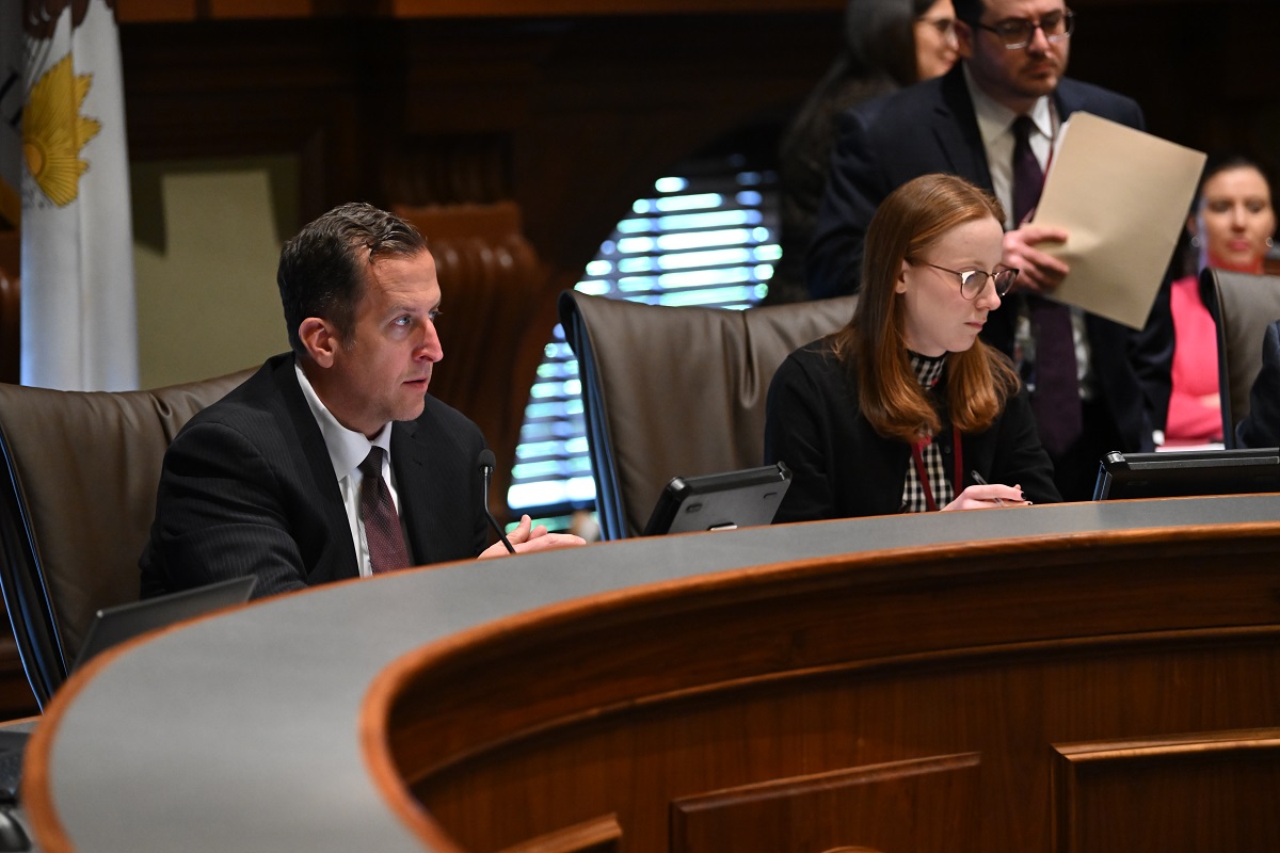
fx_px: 4800
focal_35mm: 135
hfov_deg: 15.2
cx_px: 640
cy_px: 426
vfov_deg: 10.2
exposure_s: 1/160
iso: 5000
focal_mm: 135
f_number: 2.8
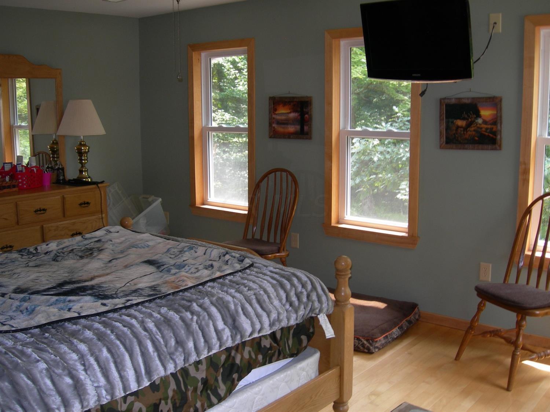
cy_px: 206
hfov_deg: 49.0
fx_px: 604
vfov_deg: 37.7
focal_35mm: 38
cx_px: 275
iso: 50
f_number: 2.8
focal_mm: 7.8
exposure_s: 1/30
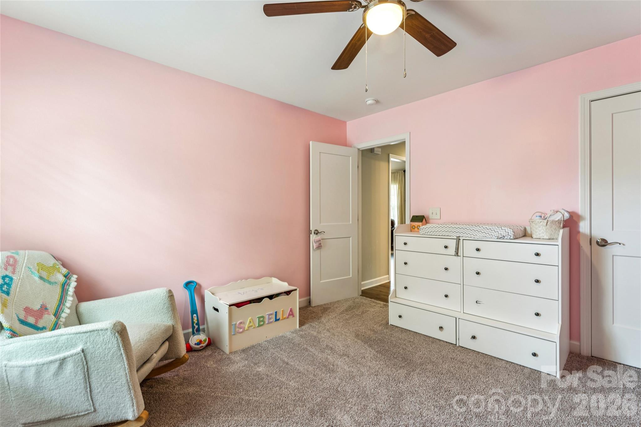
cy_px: 214
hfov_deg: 95.0
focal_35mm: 16
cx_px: 320
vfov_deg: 72.0
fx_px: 294
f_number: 11
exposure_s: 1
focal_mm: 16.5
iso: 100
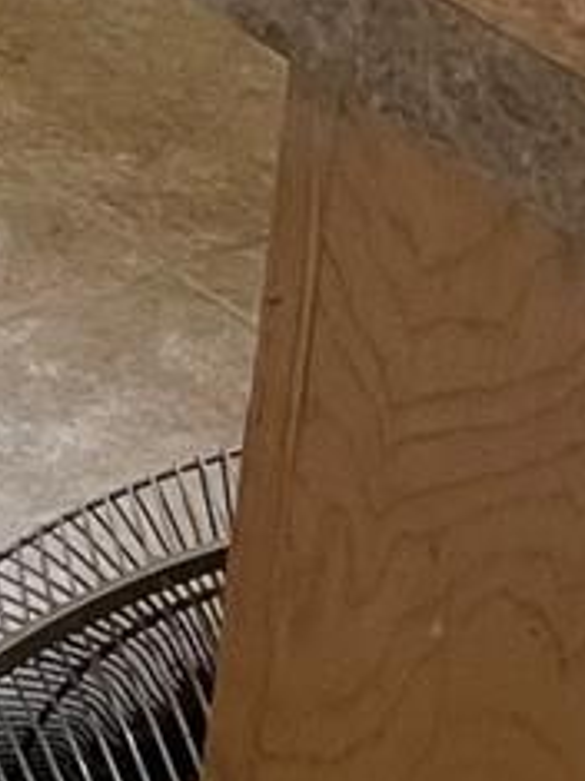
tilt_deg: -9.4
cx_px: -555
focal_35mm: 170
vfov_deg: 9.8
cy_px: -1256
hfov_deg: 8.3
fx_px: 3834
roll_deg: -5.4
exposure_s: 1/60
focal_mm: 4.2
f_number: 1.6
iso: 200
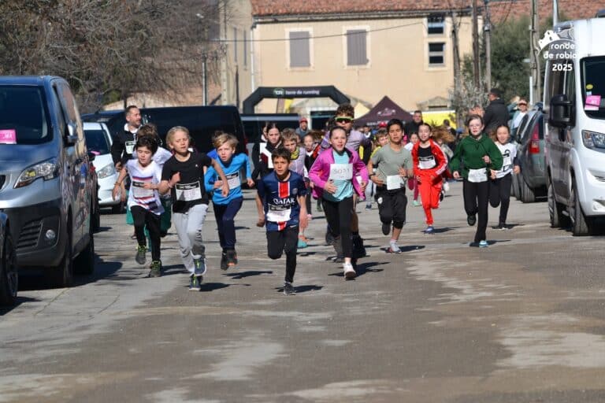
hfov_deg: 9.1
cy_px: 202
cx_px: 302
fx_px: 3781
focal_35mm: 225
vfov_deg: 6.1
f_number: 7.1
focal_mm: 150
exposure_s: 1/2000
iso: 400
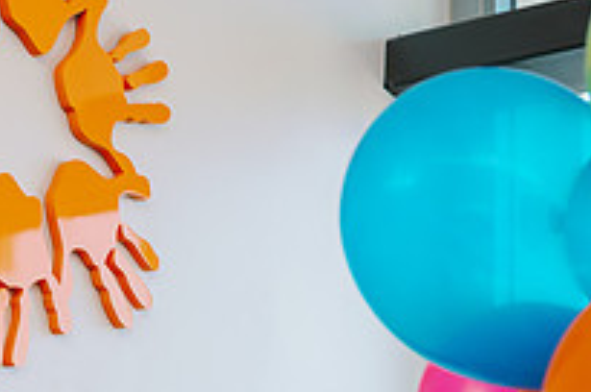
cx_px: 43
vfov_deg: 13.7
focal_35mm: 99
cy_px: 317
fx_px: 1623
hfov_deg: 20.2
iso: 640
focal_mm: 35
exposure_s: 1/200
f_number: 3.5
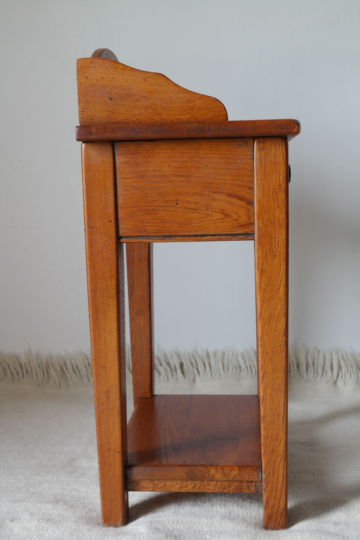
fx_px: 735
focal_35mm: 49
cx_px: 180
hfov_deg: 27.5
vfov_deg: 40.3
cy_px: 270
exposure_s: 1/25
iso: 400
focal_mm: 32
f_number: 5.6
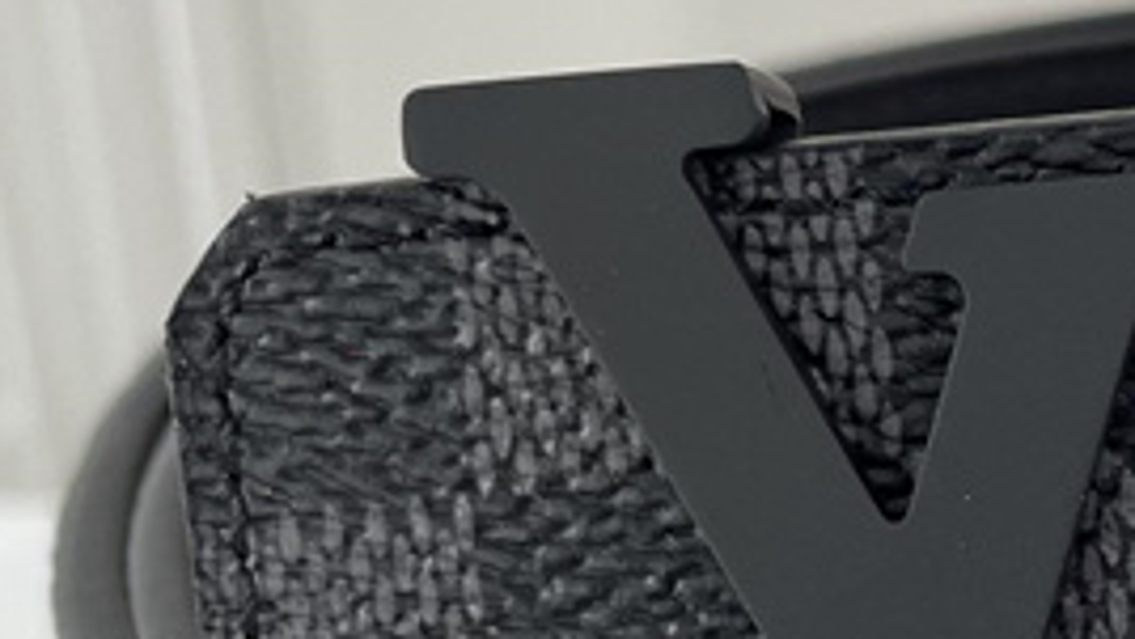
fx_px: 3824
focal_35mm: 127
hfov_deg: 15.8
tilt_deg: -28.0
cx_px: 1567
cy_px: 745
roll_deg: -0.3
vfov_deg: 9.4
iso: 32
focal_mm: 4.2
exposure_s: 1/108
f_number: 1.6
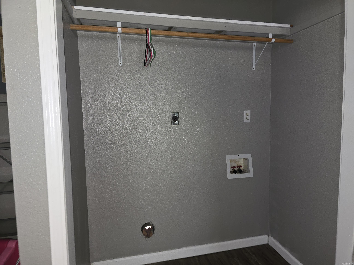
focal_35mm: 23
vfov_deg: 58.9
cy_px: 132
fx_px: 235
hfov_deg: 73.9
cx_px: 177
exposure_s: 1/18.5
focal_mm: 6.3
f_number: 1.7
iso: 125
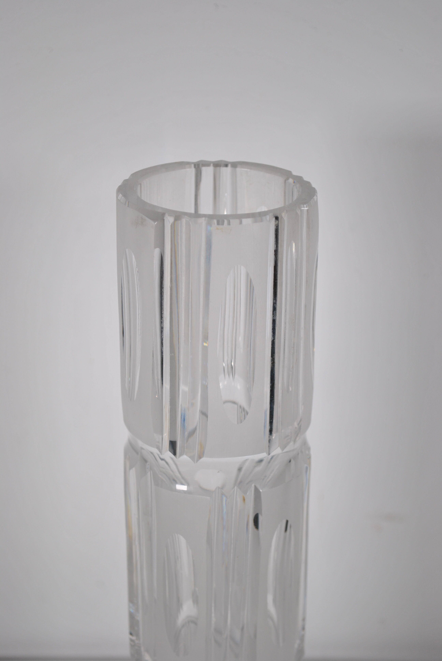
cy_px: 330
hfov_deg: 16.6
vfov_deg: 24.6
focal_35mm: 82
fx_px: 1515
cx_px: 221
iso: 200
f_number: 5.6
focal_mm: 55
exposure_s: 1/160
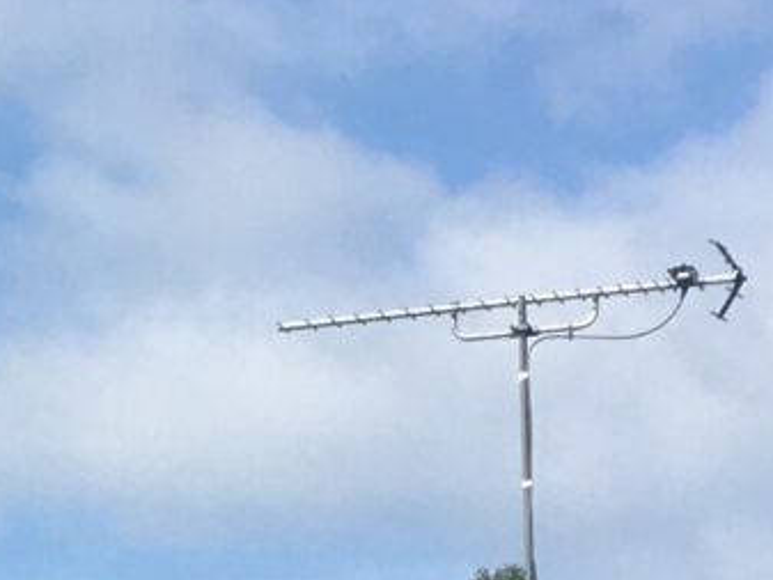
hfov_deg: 8.4
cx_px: -966
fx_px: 4915
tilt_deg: +4.3
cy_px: 1408
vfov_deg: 6.4
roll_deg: -0.8
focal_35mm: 220
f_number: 2.2
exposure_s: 1/1326
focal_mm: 4.15
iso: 25
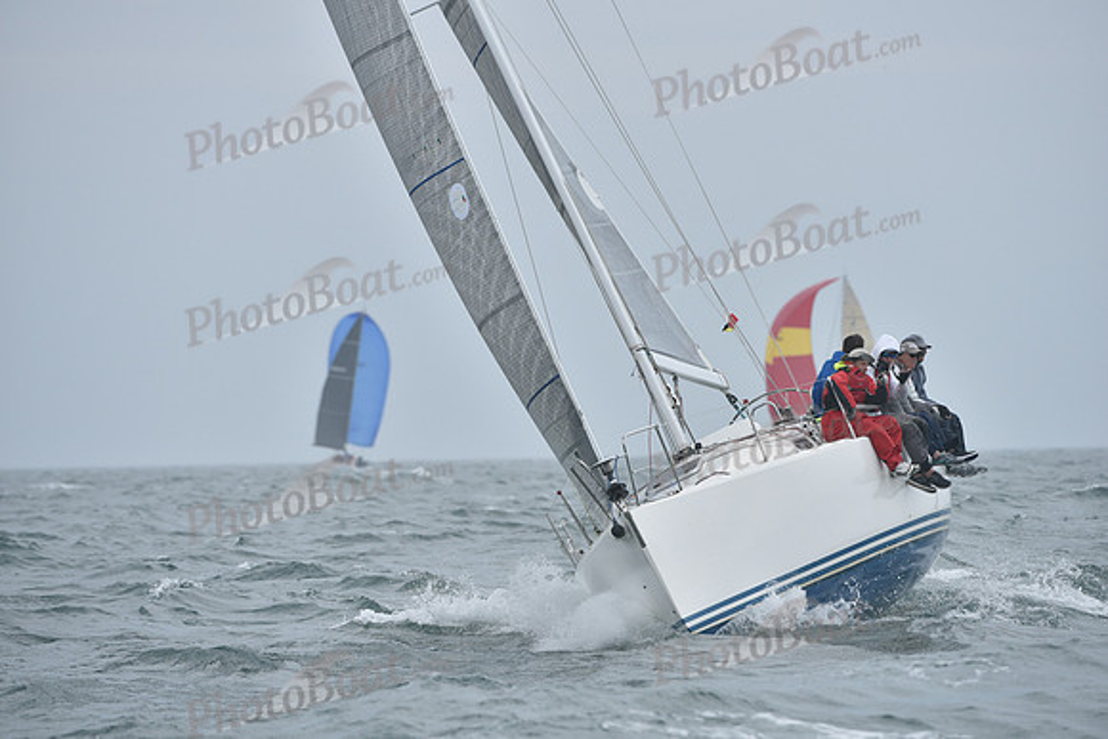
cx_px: 554
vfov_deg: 3.4
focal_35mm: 400
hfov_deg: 5.2
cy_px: 370
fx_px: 12313
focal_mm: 400
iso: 320
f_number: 7.1
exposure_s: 1/1000
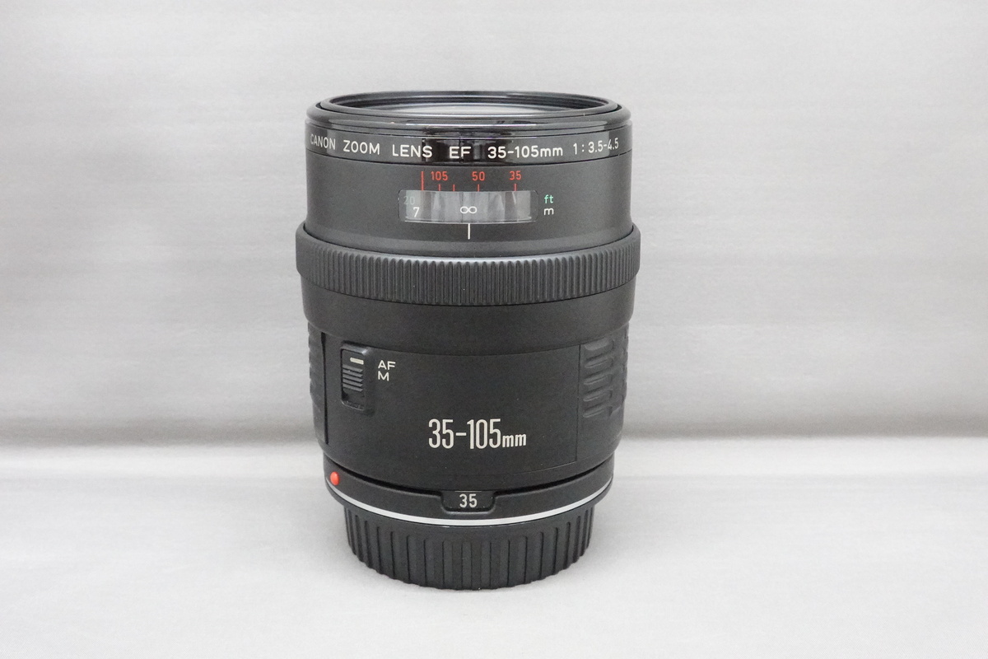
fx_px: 1207
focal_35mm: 44
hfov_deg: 44.5
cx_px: 494
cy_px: 330
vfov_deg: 30.5
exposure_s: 1/40
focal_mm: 16.21
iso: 6400
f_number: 8
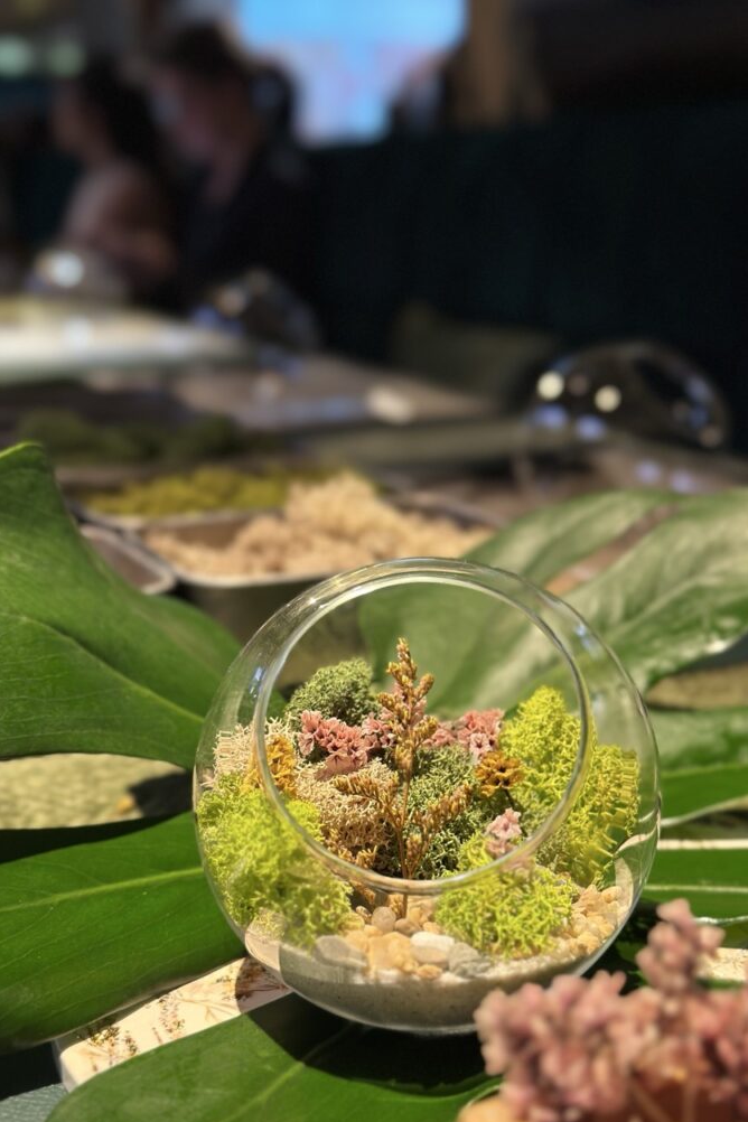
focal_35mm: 51
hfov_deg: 26.5
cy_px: 572
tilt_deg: -13.0
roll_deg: +0.1
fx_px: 1589
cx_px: 428
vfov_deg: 38.9
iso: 80
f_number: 1.78
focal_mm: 6.86
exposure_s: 1/50
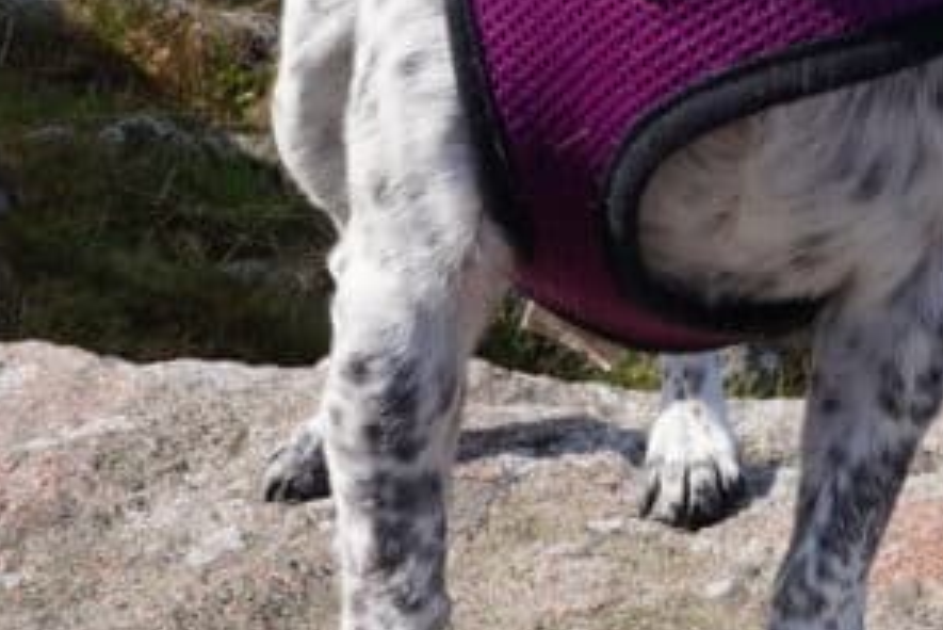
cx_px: 841
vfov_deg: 12.9
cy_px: -96
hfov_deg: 19.3
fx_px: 2725
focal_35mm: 104
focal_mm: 20
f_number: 14
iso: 100
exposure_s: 1/100
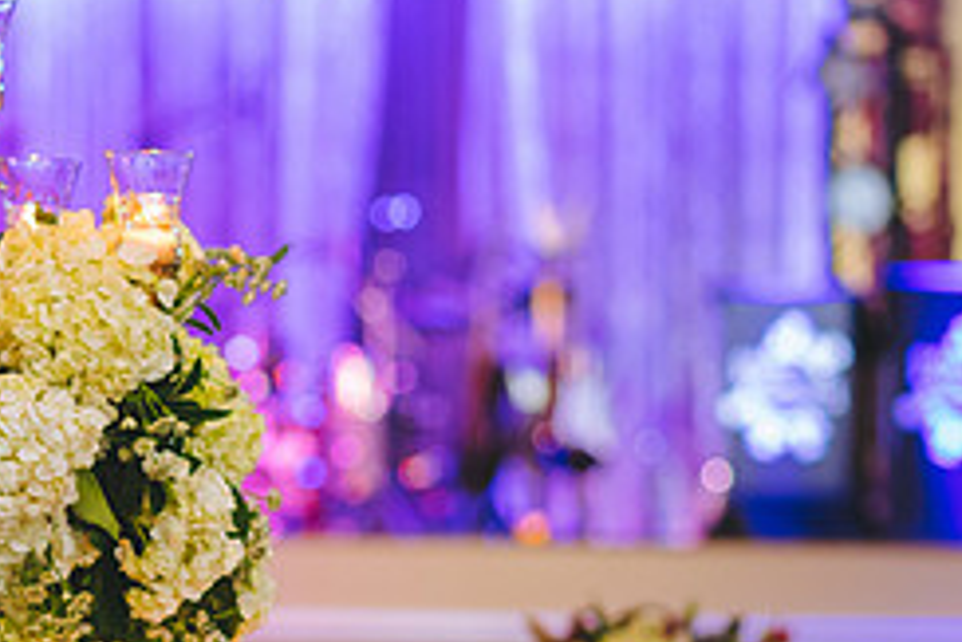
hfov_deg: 10.2
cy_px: 672
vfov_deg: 6.8
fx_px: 5401
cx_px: 233
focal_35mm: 202
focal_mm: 85
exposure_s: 1/125
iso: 1600
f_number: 2.2
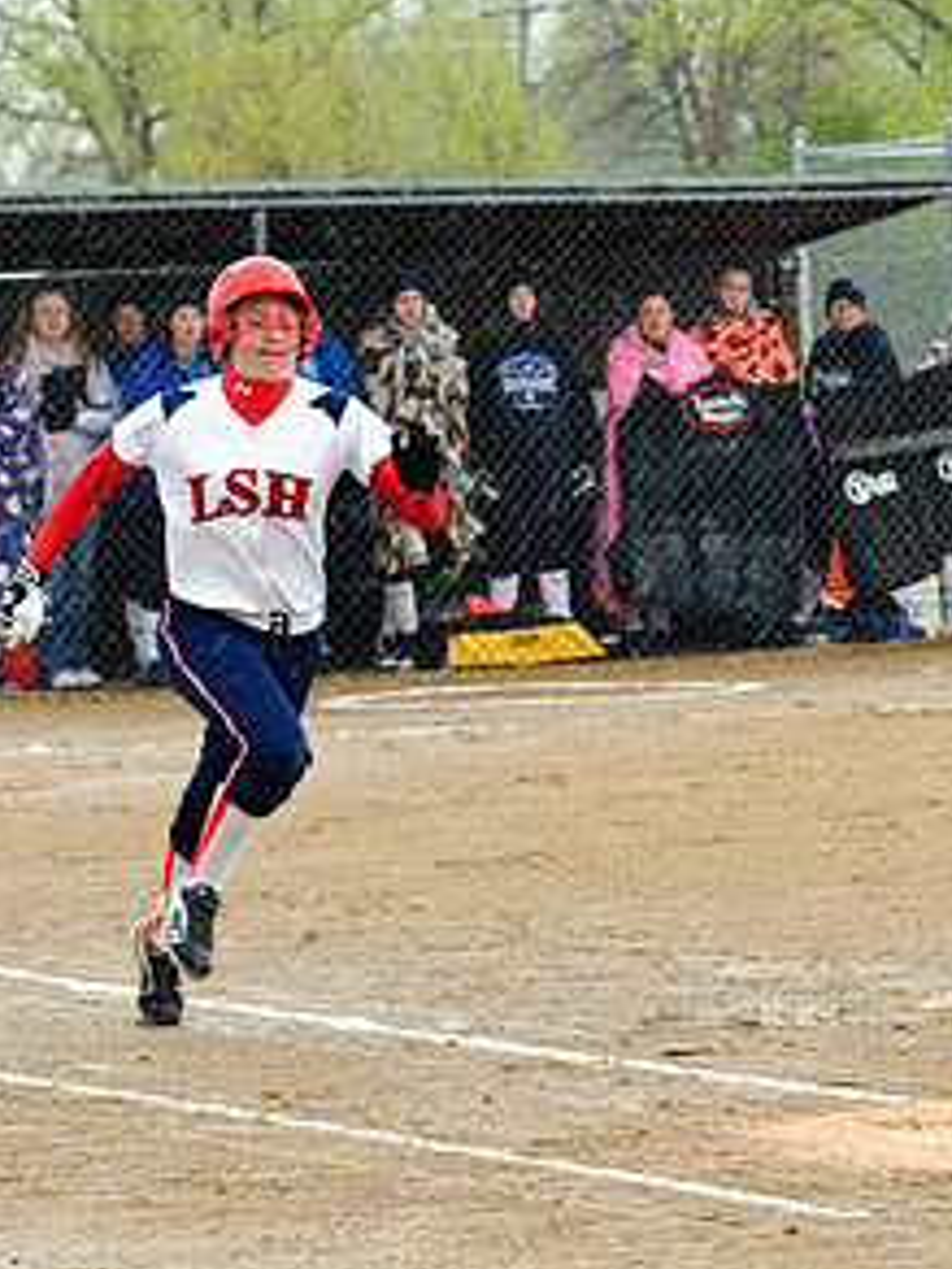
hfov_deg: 8.9
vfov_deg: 12.0
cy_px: 578
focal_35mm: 164
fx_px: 6014
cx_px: 1174
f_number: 5.6
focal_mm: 86
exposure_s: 1/500
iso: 400
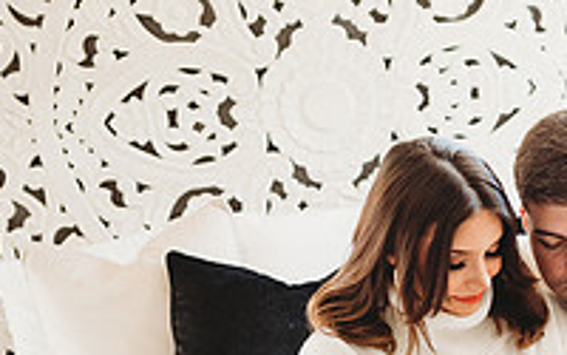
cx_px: 488
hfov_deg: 28.1
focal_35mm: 71
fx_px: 1097
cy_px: 291
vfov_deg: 18.2
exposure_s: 1/100
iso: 500
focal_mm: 24
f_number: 2
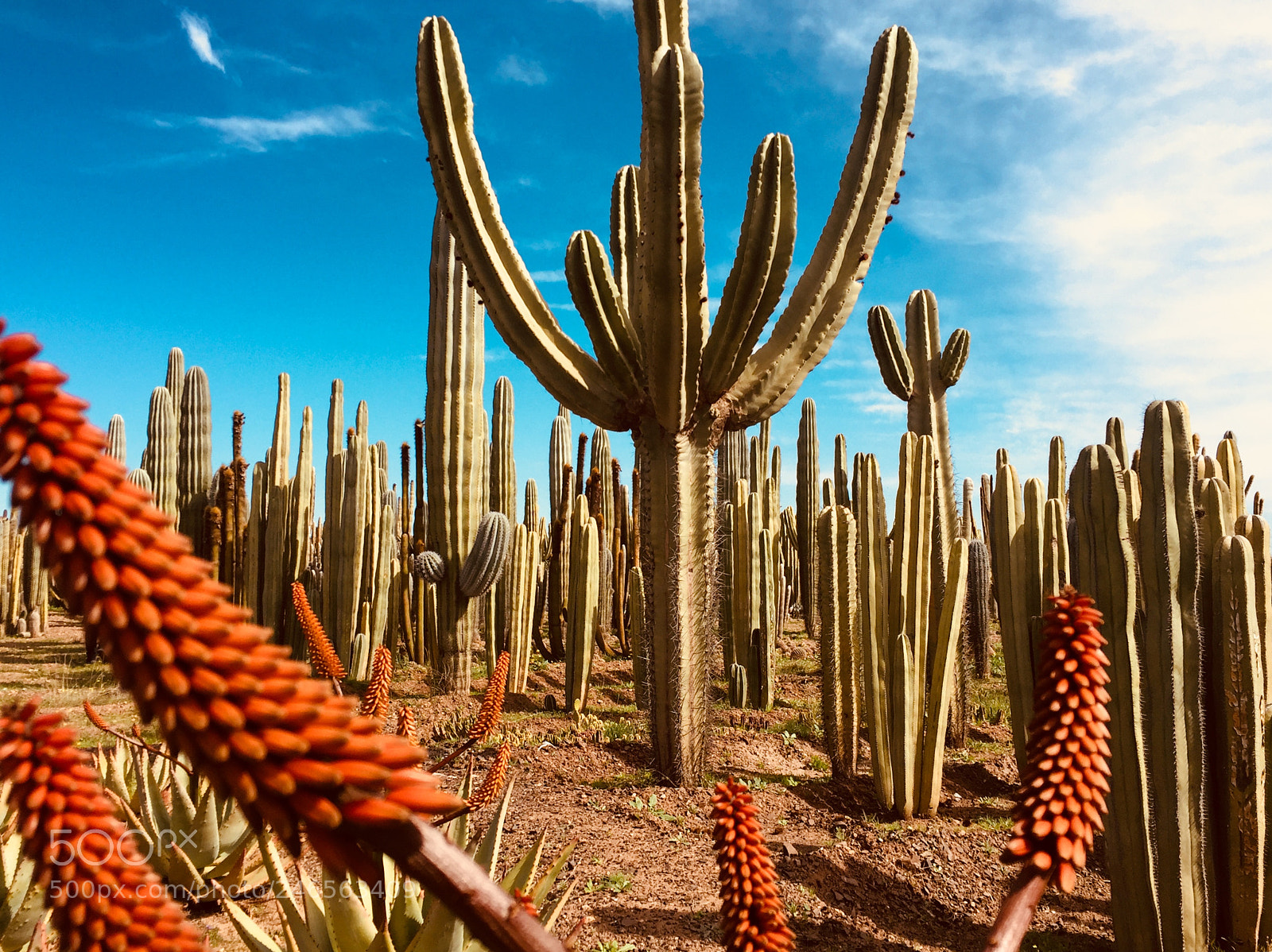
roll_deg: -3.6
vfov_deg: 48.2
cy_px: 476
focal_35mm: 29
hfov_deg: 61.7
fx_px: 1065
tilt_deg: +4.9
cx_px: 636
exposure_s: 1/1647
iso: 32
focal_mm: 4.15
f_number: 2.2
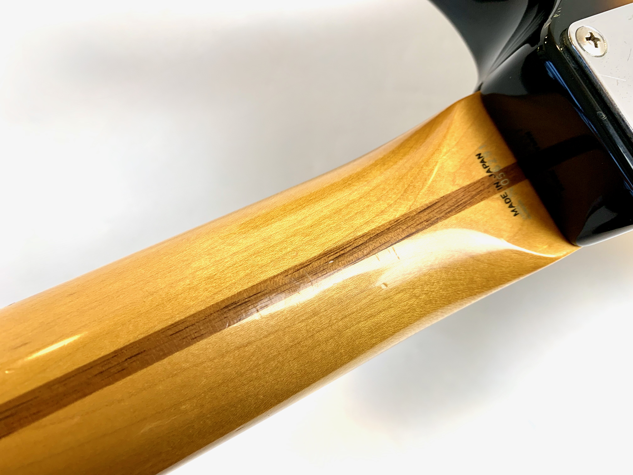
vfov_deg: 53.1
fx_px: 475
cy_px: 238
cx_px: 316
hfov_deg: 67.3
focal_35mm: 26
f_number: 1.8
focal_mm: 4.25
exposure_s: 1/50
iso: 64
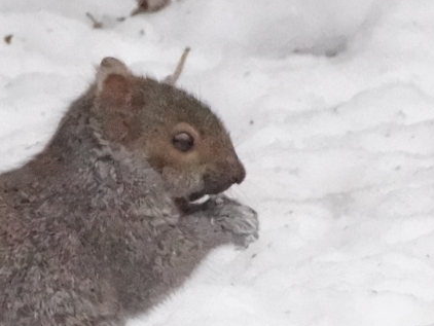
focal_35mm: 852
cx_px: -30
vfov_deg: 1.7
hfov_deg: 2.3
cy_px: 317
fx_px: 10688
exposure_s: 1/1000
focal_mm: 250
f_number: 9
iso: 12800
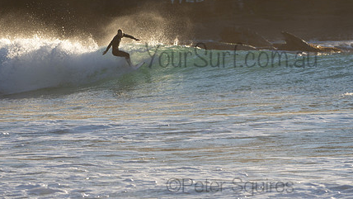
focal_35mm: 554
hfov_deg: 3.9
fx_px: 5187
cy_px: 48
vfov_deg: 2.2
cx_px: 230
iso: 110
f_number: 5.6
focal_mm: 260
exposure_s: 1/640
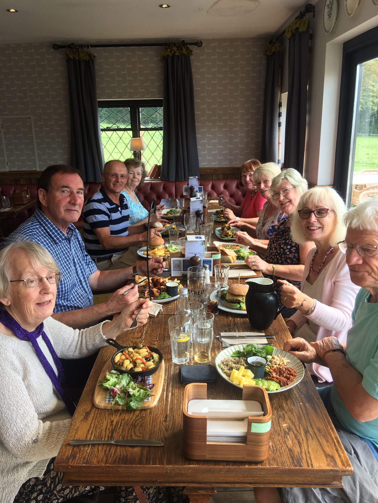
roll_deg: +1.6
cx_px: 189
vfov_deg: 61.7
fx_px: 422
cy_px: 252
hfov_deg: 48.2
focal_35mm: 29
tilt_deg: -15.3
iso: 25
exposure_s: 1/50
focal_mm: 4.15
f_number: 2.2
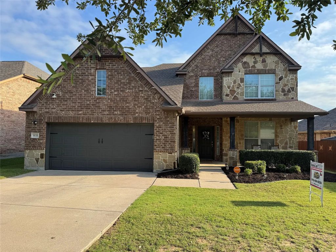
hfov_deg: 71.6
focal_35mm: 24
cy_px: 126
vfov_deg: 56.8
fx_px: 233
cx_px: 168
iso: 80
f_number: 1.78
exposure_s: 1/1818
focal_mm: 6.76
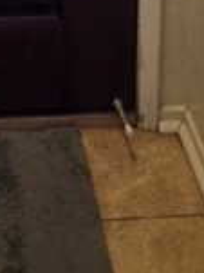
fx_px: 692
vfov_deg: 13.5
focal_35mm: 88
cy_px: -432
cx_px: -22
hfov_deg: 16.3
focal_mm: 2.2
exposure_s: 1/60
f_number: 1.9
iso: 200
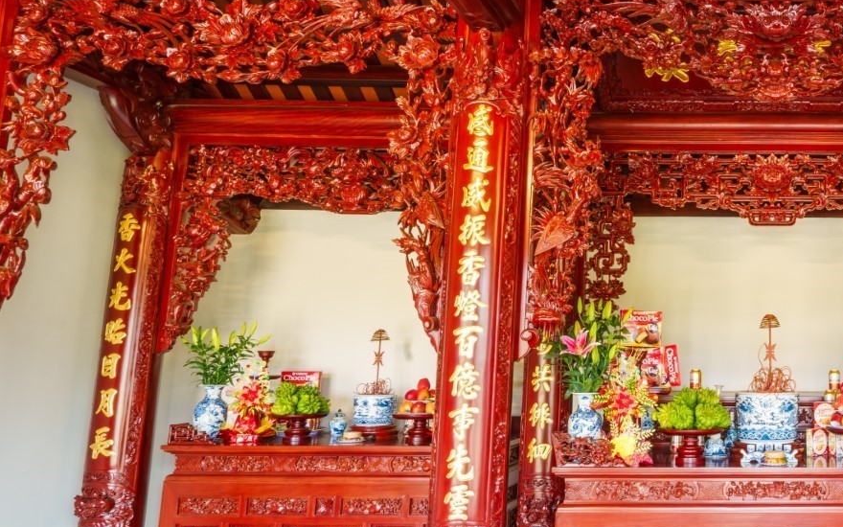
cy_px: 261
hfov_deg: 54.0
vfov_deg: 41.8
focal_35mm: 30
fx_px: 689
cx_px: 775
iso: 100
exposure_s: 2
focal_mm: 16
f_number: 16
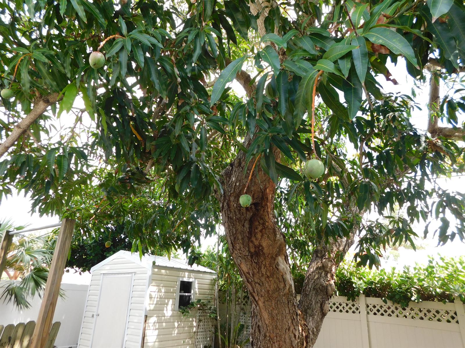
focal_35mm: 23
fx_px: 309
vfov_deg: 58.9
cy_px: 174
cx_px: 232
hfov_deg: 73.9
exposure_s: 1/200
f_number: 3
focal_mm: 4
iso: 125
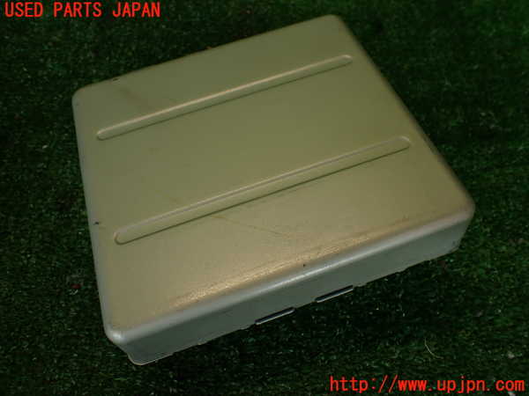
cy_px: 198
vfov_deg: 46.8
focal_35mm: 30
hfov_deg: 60.0
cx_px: 264
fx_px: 458
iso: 100
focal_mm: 5.4
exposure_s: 1/100
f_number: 2.3
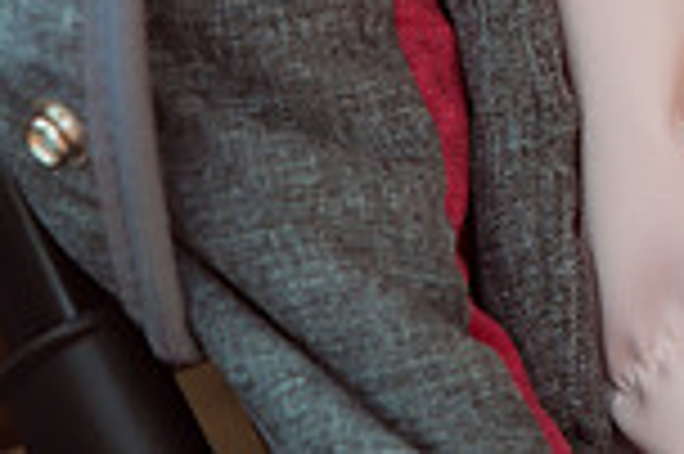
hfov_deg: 6.7
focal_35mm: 306
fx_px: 5808
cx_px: 814
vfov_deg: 4.4
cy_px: -485
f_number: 4.5
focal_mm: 70
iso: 320
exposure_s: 1/400
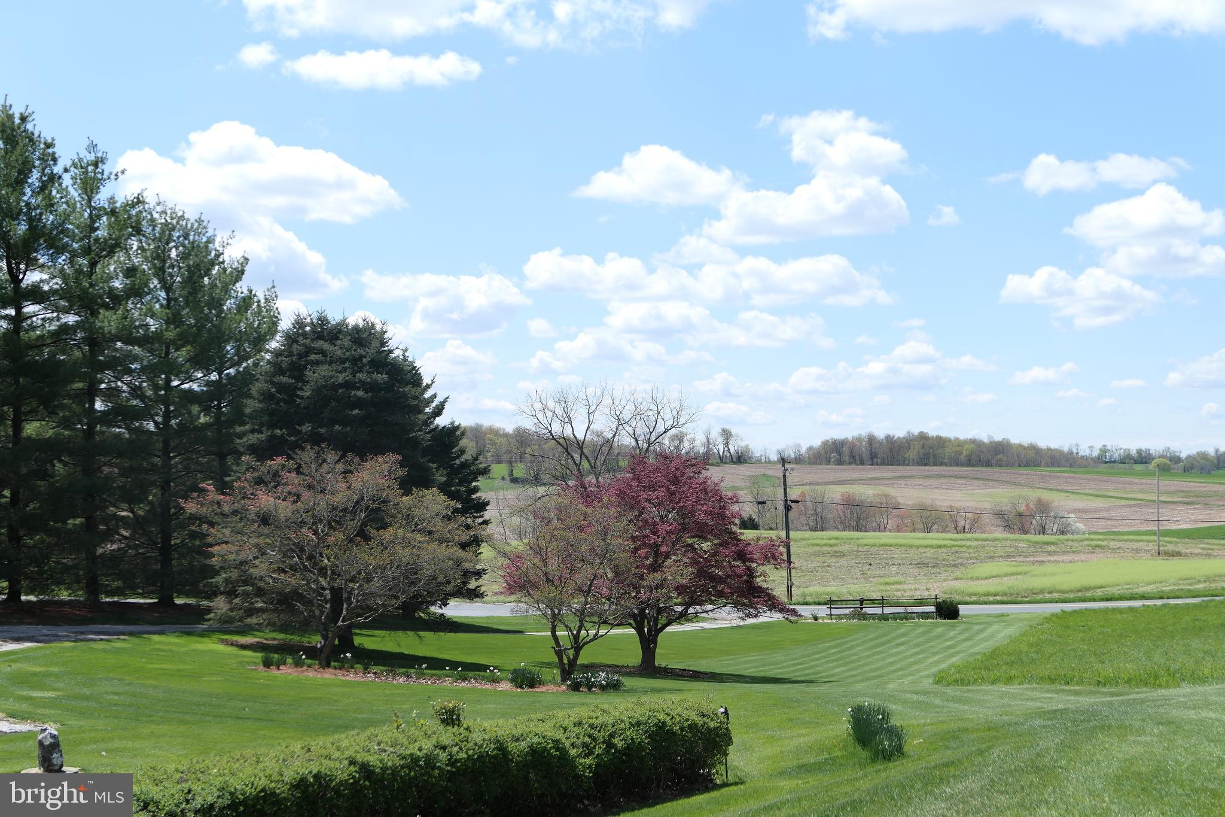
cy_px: 408
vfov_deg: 28.6
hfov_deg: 41.9
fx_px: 1599
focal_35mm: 47
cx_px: 612
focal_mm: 17.2
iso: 125
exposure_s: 1/1600
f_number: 2.8
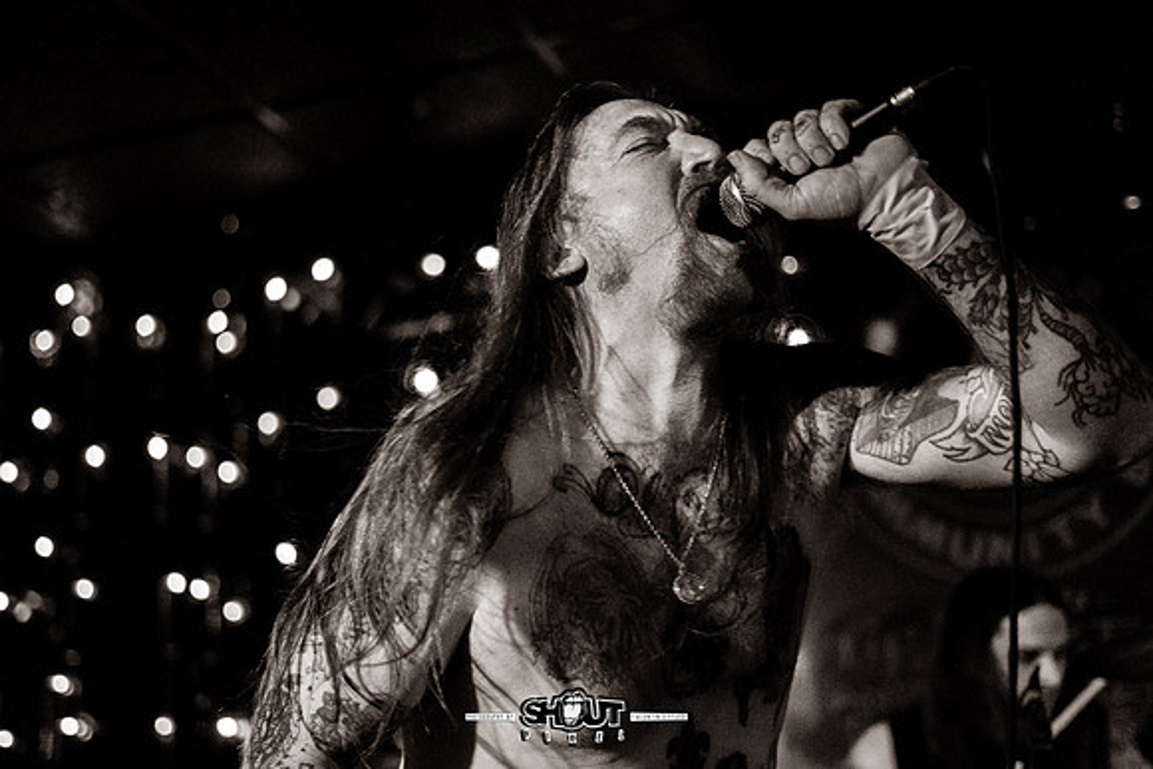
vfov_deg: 22.3
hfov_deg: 32.8
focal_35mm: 61
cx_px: 494
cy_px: 390
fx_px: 1956
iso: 3200
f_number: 1.8
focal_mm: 50
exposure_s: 1/320
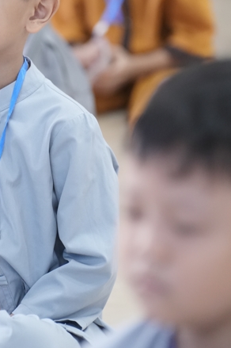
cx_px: 11
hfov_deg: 4.4
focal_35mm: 309
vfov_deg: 6.7
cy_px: 106
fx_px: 2979
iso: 4000
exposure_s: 1/160
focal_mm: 139
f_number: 2.8
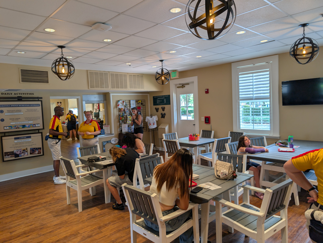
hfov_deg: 71.5
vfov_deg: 56.9
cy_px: 122
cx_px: 162
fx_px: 224
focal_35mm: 24
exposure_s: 1/148
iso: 49
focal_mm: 6.9
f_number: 1.68
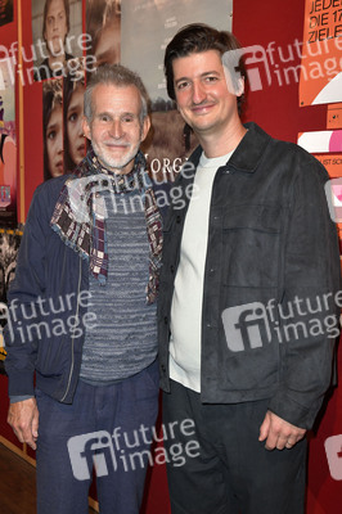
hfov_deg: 36.8
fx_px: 514
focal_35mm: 36
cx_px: 171
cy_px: 257
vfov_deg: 53.2
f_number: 5.6
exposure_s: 1/250
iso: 2000
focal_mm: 36
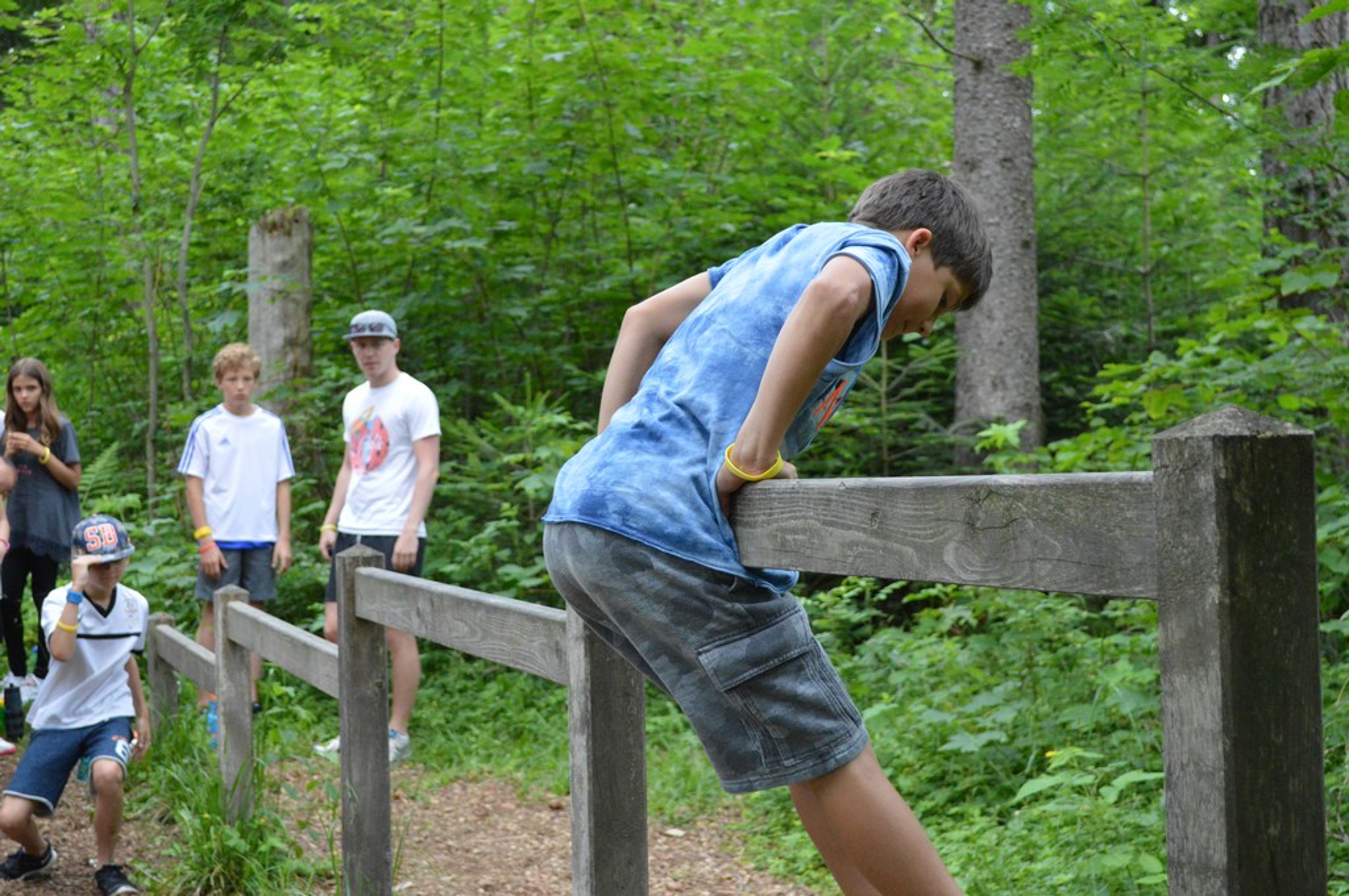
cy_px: 448
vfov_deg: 23.7
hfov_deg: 35.1
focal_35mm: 57
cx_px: 674
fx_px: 2134
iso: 2500
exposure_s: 1/640
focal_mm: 38
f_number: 5
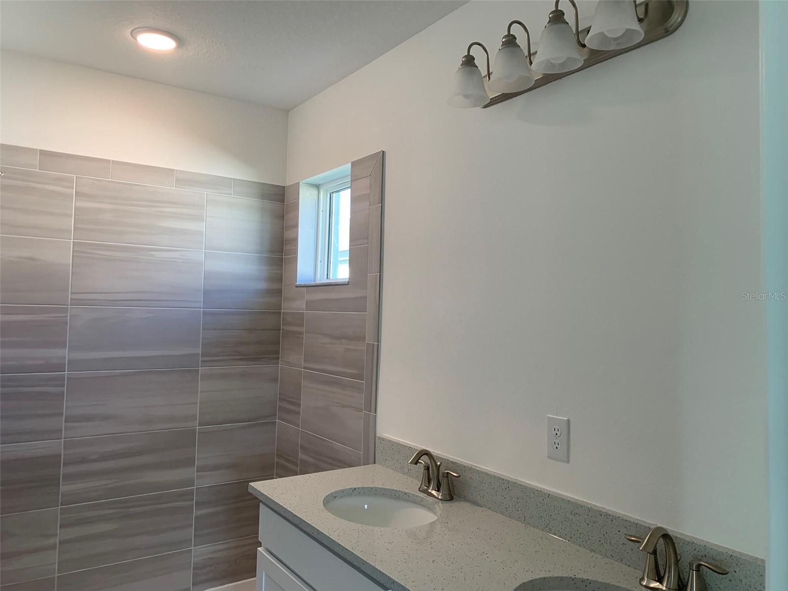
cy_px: 296
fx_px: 592
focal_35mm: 26
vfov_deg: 53.1
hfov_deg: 67.3
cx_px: 394
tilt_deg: +3.8
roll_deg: -0.4
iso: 64
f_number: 1.8
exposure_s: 1/120
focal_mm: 4.25
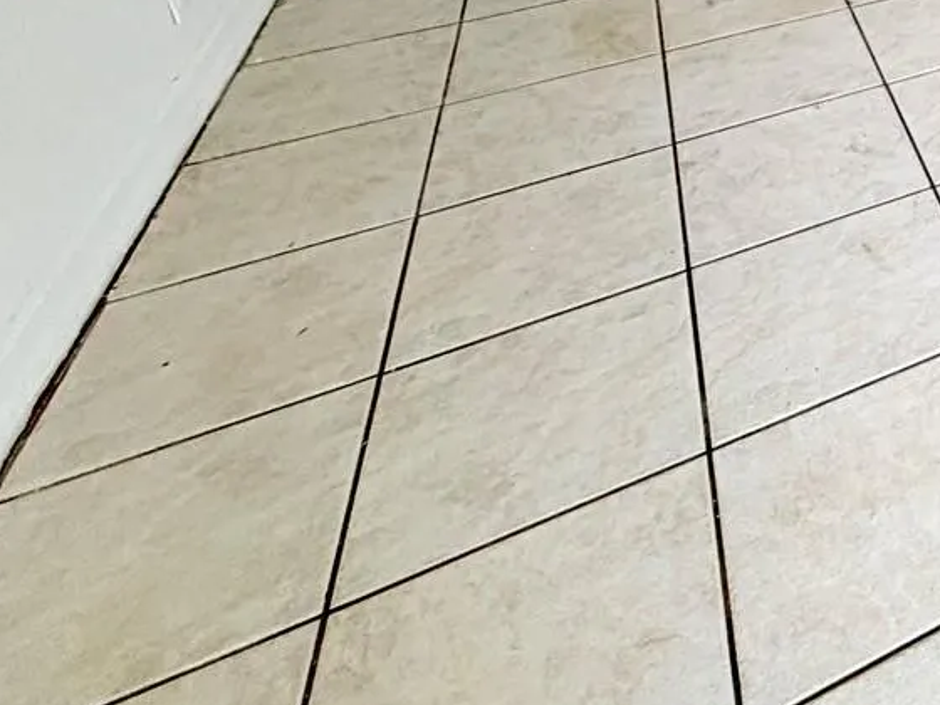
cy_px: -237
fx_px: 1086
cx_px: 1309
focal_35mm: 40
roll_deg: +0.0
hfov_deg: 31.5
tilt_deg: -14.9
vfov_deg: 28.6
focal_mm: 2.22
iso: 200
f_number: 2.2
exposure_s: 1/60
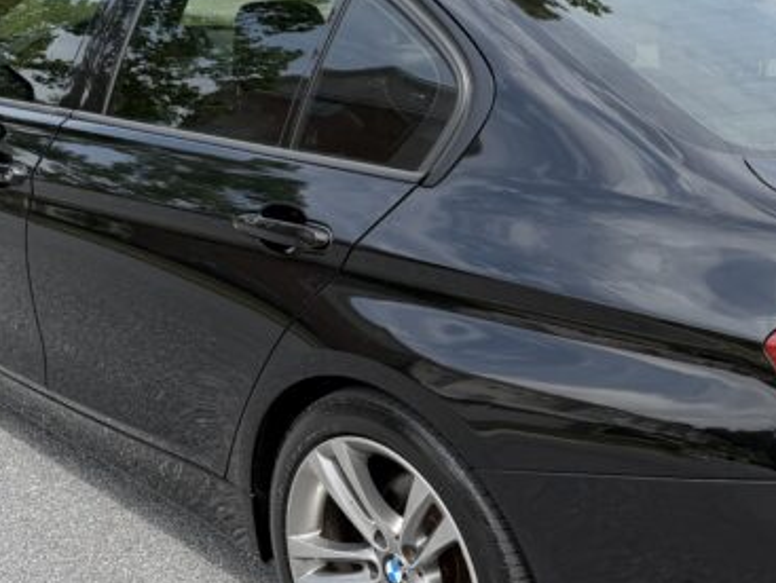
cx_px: 516
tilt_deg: -20.5
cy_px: 318
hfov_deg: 36.4
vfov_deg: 28.1
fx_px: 1167
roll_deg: -1.0
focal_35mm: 52
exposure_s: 1/1949
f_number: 1.78
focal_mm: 6.76
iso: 80
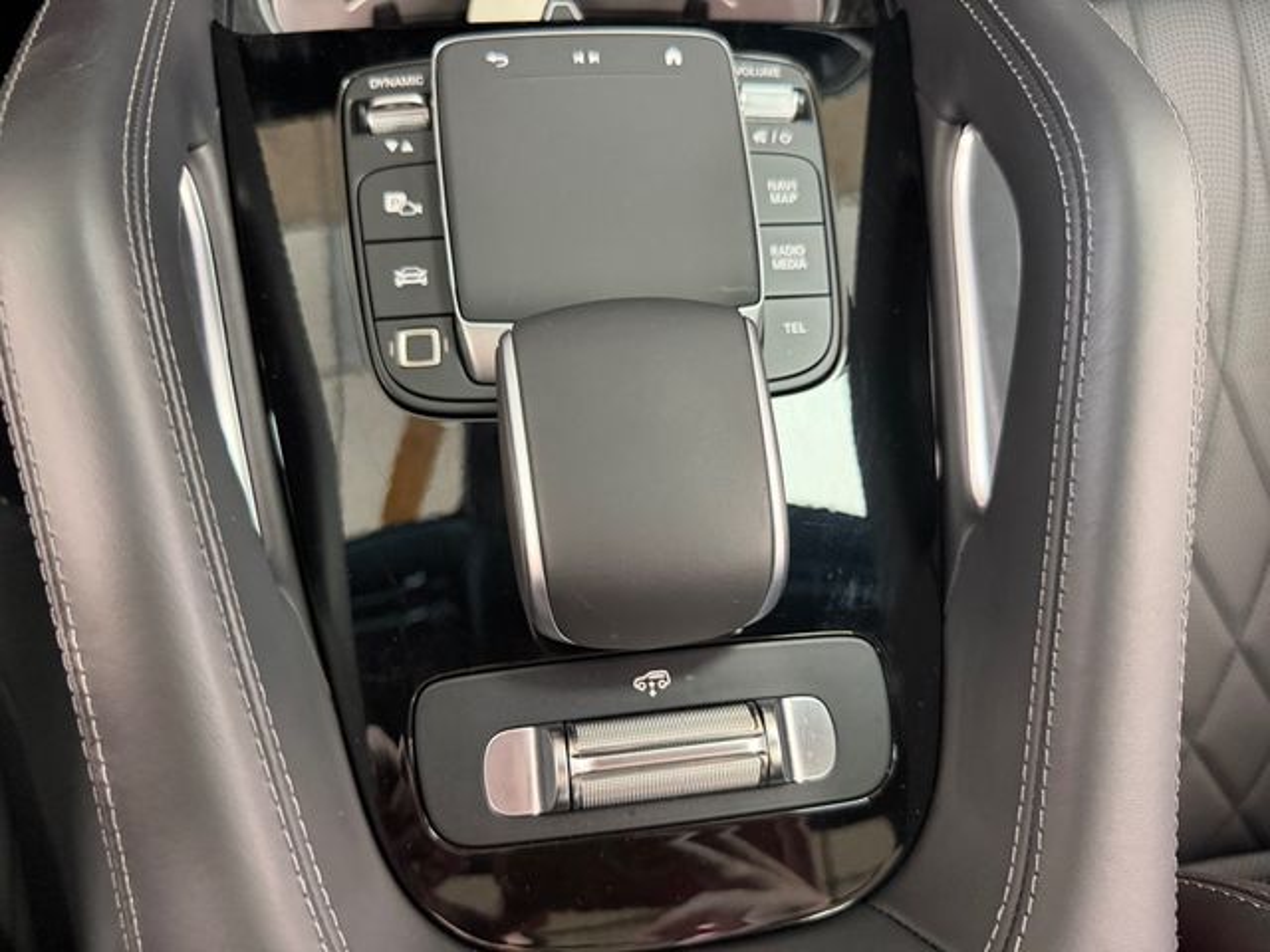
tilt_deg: -75.7
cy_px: 476
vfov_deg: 56.8
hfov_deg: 71.6
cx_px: 635
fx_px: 881
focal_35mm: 24
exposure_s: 1/60
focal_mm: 6.76
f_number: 1.78
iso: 800
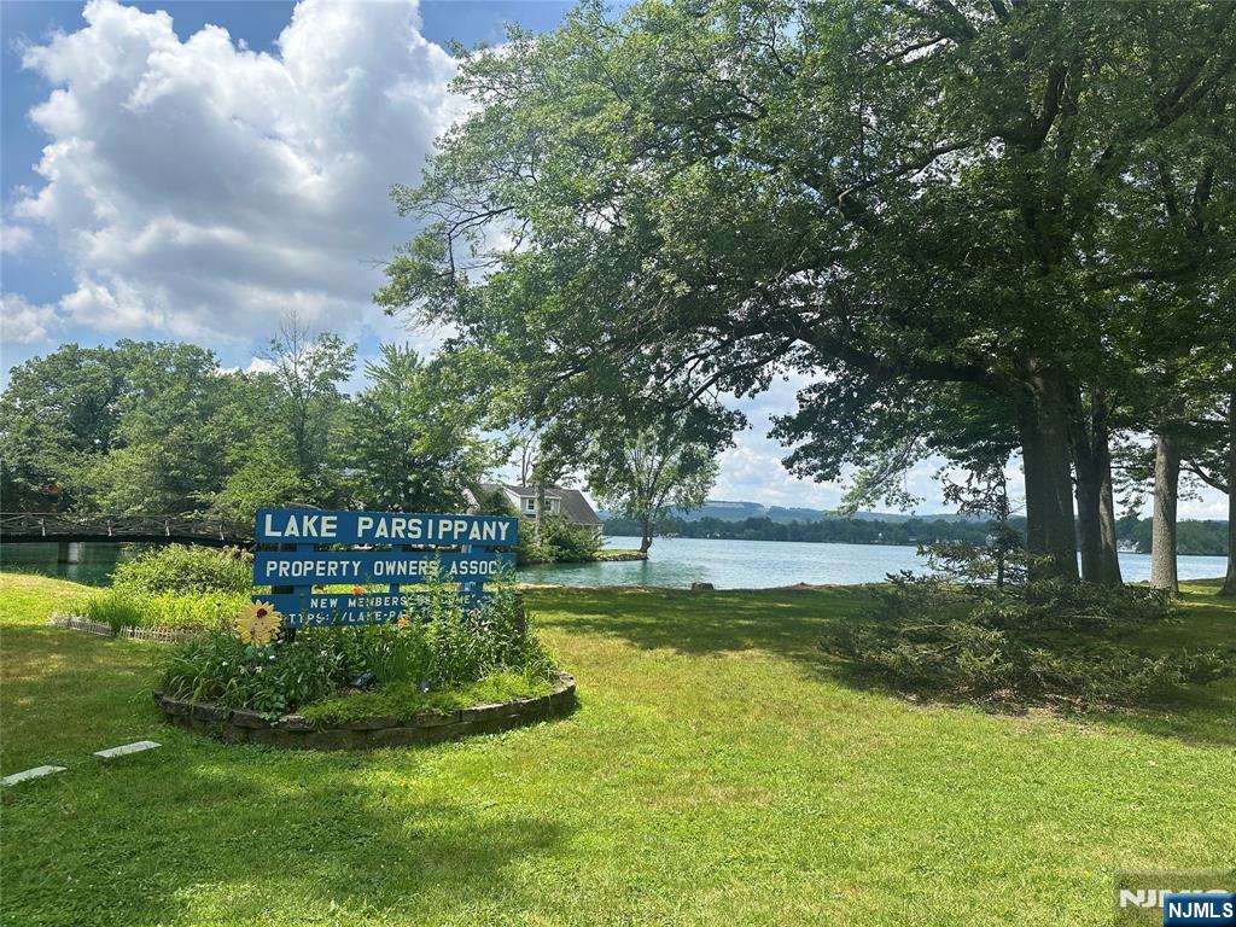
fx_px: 857
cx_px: 618
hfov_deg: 71.6
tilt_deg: +4.6
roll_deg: -1.8
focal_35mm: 24
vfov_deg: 56.8
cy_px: 464
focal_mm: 6.86
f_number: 1.78
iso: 80
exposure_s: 1/3247
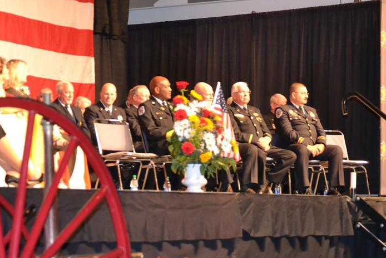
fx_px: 1305
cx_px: 230
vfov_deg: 11.3
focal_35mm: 122
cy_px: 130
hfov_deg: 16.8
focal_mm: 55
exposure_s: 1/60
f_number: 4
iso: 3200
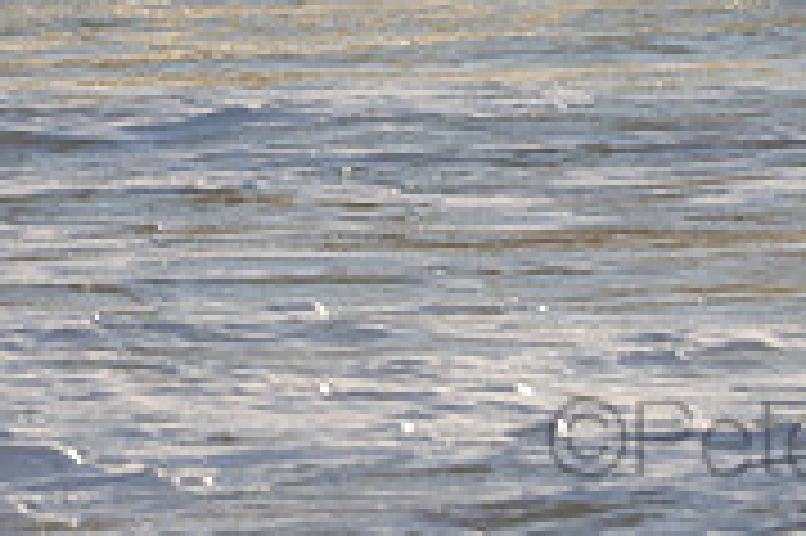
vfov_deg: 1.1
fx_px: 28340
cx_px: 896
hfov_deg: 1.6
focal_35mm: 1267
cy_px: -309
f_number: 5.6
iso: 110
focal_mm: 260
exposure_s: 1/640
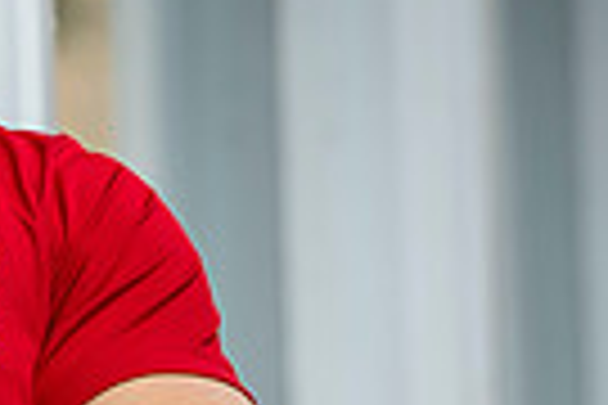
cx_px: -594
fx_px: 7042
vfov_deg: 3.3
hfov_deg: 4.9
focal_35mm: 417
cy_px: 88
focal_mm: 97
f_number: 2.8
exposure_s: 1/250
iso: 125
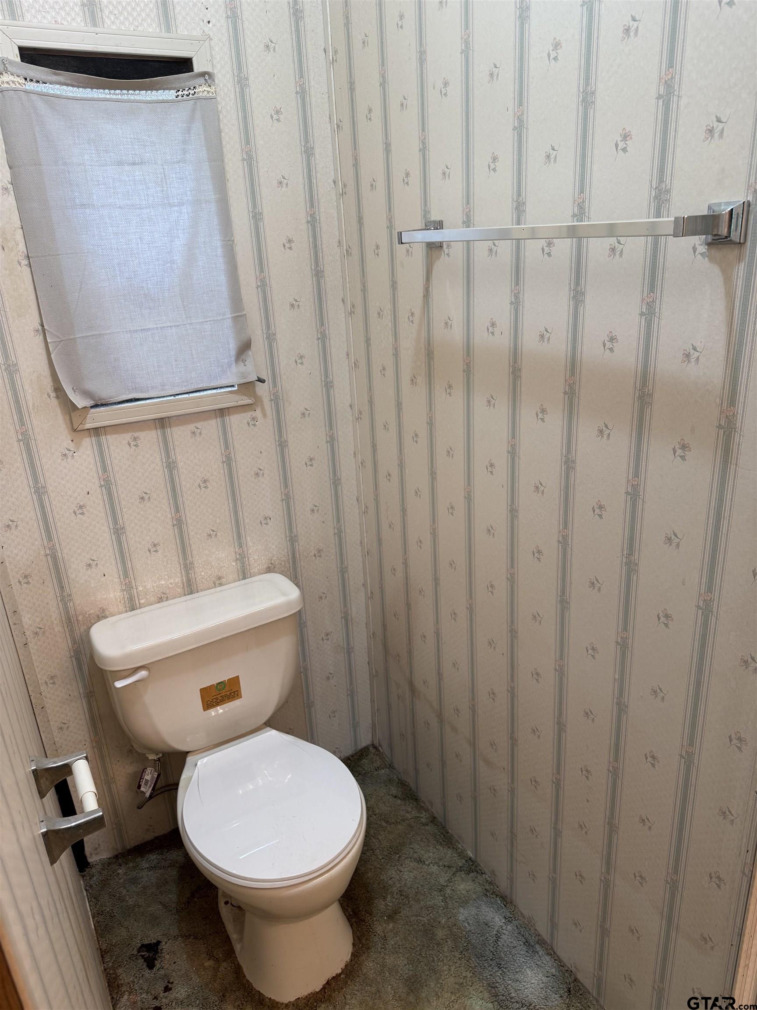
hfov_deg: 56.8
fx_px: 700
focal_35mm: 24
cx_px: 378
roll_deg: +3.3
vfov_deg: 71.6
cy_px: 505
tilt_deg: -20.4
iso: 125
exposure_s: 1/60
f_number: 1.78
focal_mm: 6.76
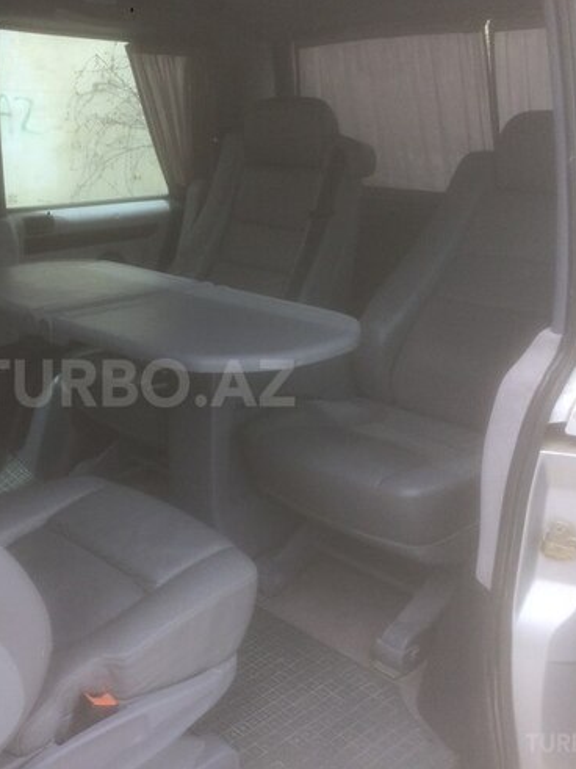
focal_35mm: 39
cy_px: 383
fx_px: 866
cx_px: 135
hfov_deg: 35.9
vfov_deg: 47.9
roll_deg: -2.6
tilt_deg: -15.1
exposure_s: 1/604
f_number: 2.2
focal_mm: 4.15
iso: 32
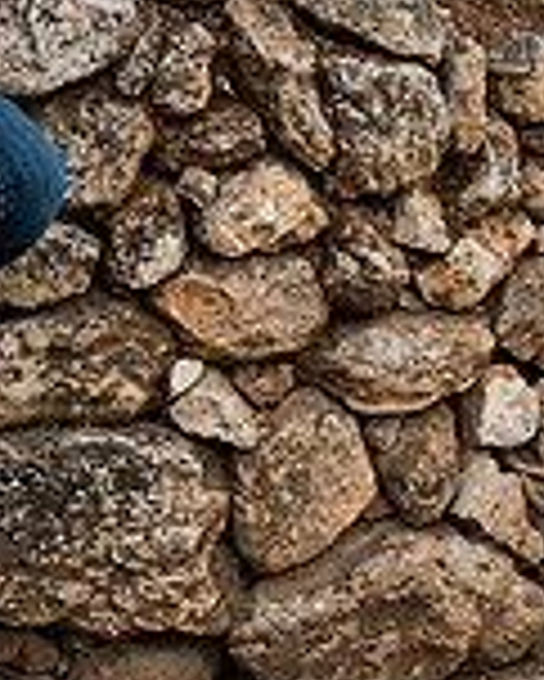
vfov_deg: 14.9
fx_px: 2473
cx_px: 22
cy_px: -234
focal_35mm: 123
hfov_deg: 12.4
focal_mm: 44
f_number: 2.8
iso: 200
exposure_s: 1/100
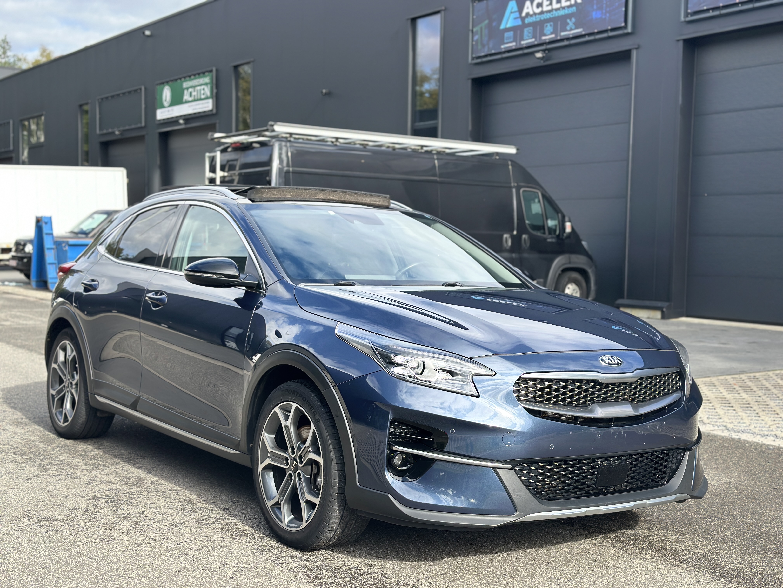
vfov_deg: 30.3
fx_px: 1086
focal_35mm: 48
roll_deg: -1.1
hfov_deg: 39.7
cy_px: 294
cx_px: 392
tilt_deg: -2.5
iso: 80
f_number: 1.78
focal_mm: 6.86
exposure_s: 1/1323
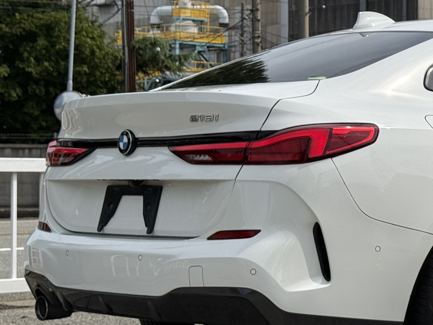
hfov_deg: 17.2
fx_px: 1388
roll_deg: -0.3
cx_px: 474
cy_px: 135
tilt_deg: +2.1
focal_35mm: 111
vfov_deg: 13.3
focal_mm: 6.76
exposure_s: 1/7143
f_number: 1.78
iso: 64
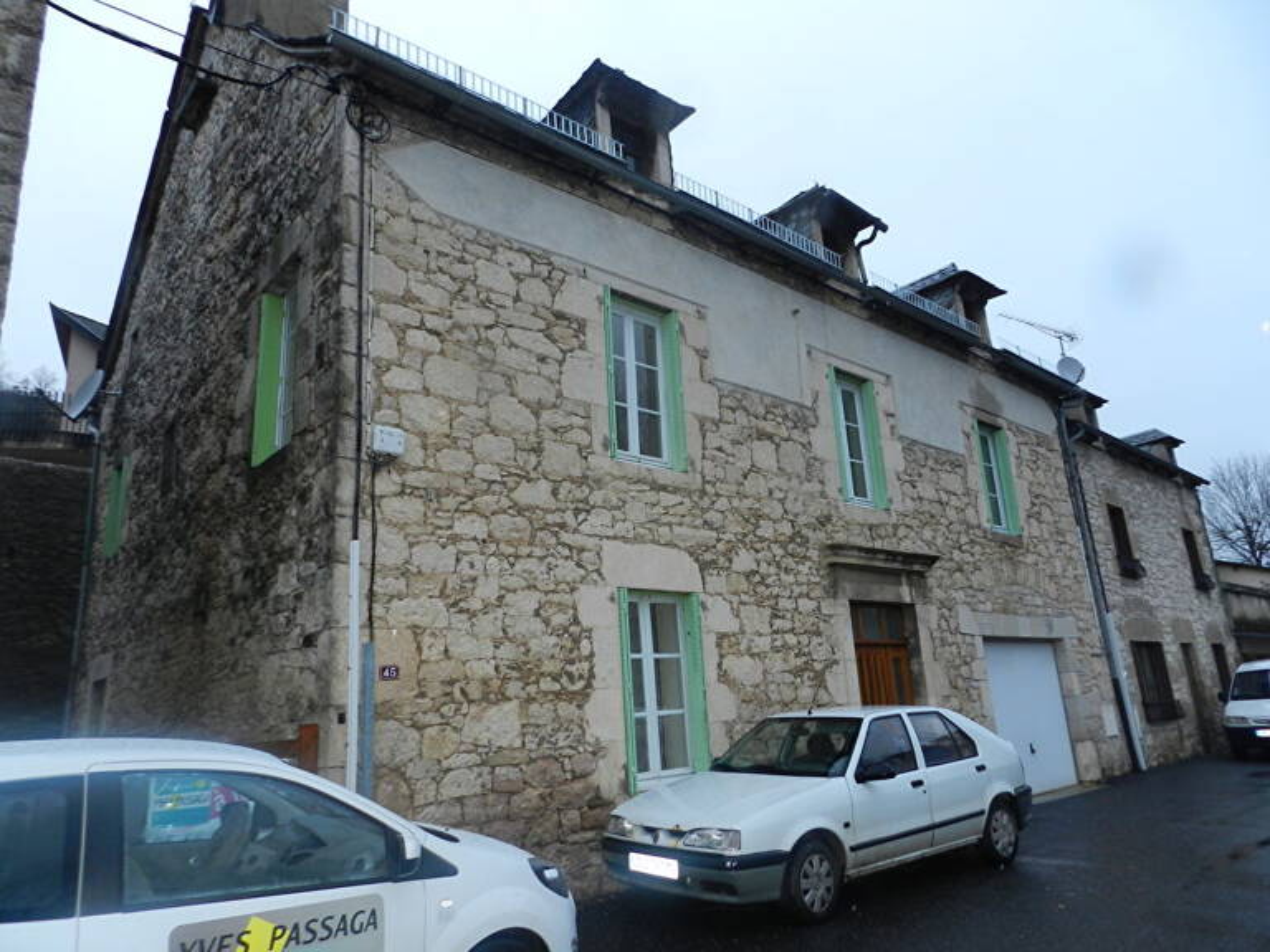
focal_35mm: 23
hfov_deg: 73.9
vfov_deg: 58.9
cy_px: 476
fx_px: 844
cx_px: 635
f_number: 3.4
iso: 160
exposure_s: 1/50
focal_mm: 4
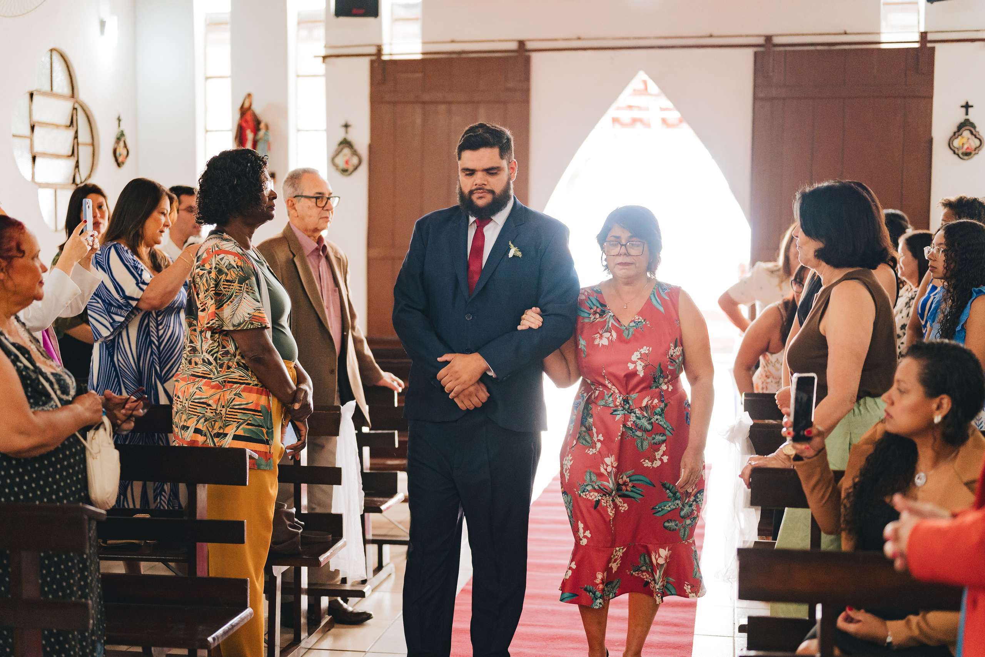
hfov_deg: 39.6
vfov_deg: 27.0
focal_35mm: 50
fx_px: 1368
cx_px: 492
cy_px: 328
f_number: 1.8
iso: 2500
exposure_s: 1/500
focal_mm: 50
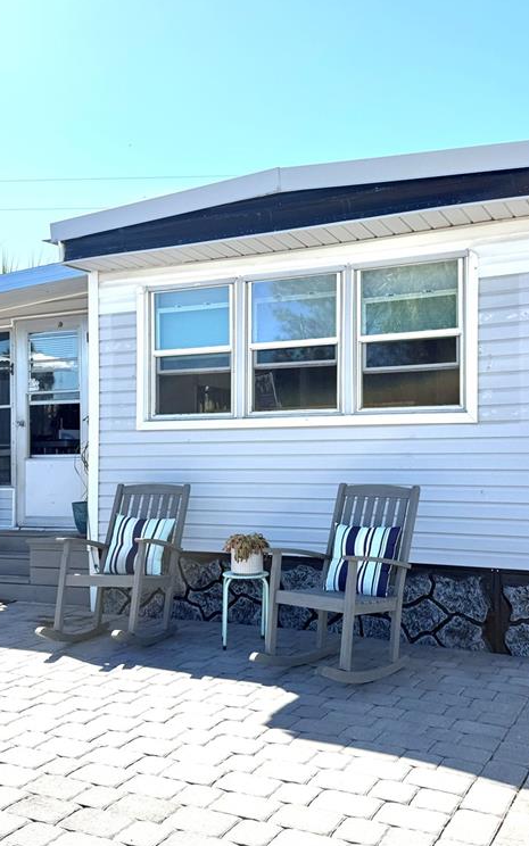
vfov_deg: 55.3
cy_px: 412
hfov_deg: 36.2
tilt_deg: +3.7
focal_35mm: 35
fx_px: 807
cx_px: 309
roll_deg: -0.1
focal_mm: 6.76
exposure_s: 1/4167
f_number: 1.78
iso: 80
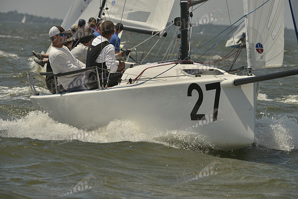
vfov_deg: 4.4
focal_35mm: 310
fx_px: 2567
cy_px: 100
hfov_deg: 6.6
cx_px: 149
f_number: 11
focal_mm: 310
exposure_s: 1/1250
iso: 280
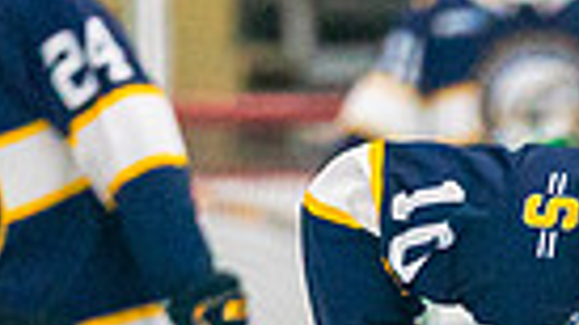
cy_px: 889
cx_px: 857
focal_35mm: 1470
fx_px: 22564
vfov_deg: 0.8
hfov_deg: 1.5
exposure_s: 1/1250
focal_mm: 200
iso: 3200
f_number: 2.8
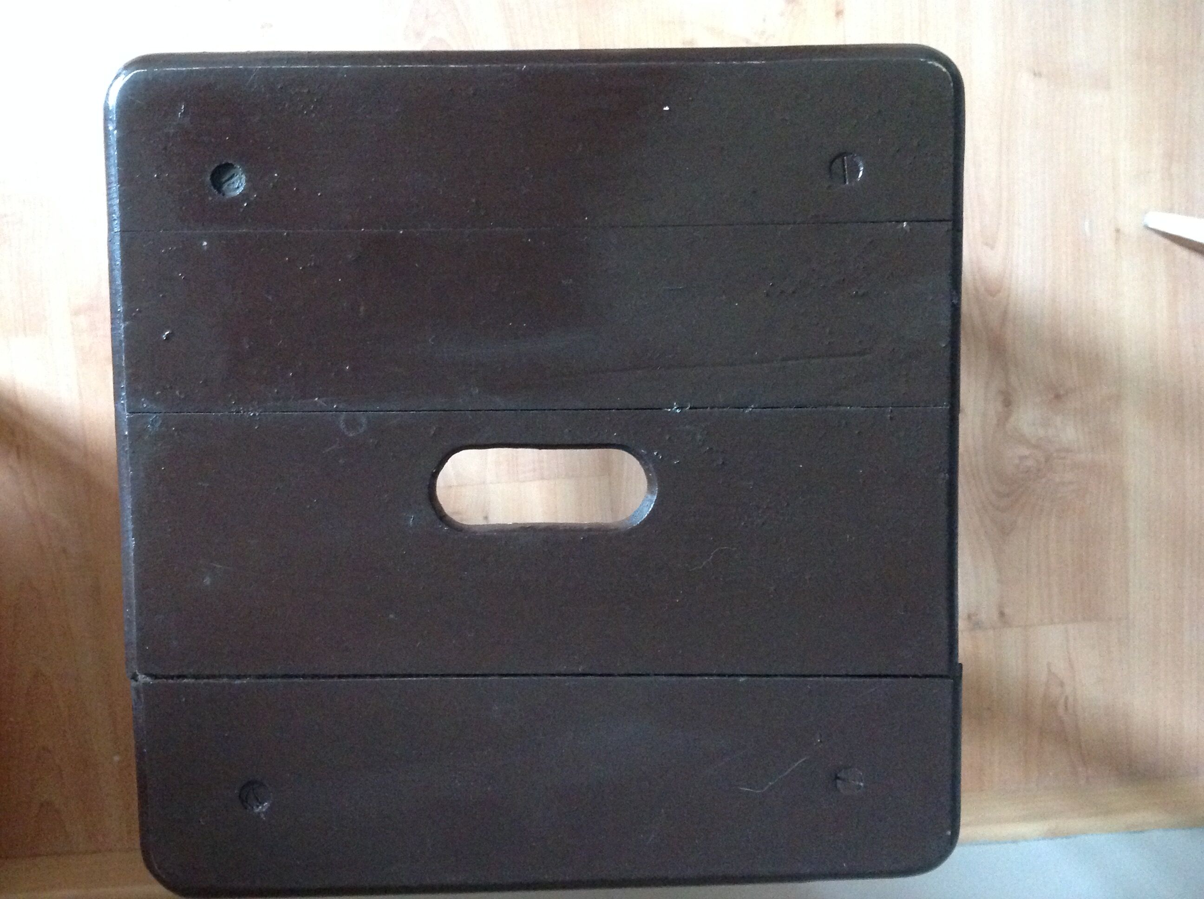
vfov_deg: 40.6
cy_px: 450
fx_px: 1216
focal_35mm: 35
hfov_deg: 52.7
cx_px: 602
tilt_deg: -86.1
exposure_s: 1/15
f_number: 2.4
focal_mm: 4.28
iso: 640
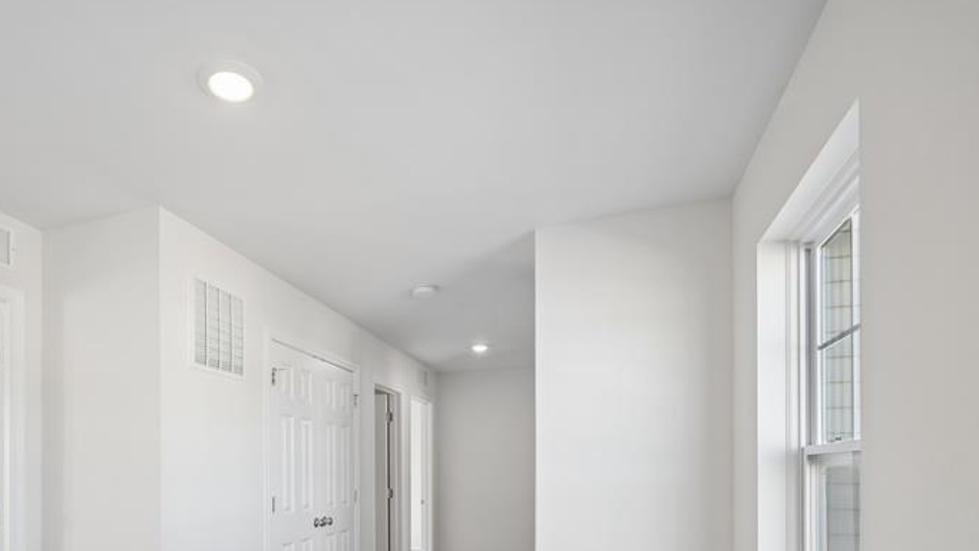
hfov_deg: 79.8
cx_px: 373
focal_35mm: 22
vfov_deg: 47.4
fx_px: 571
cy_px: 471
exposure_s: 1/2
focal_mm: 14
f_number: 9
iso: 64
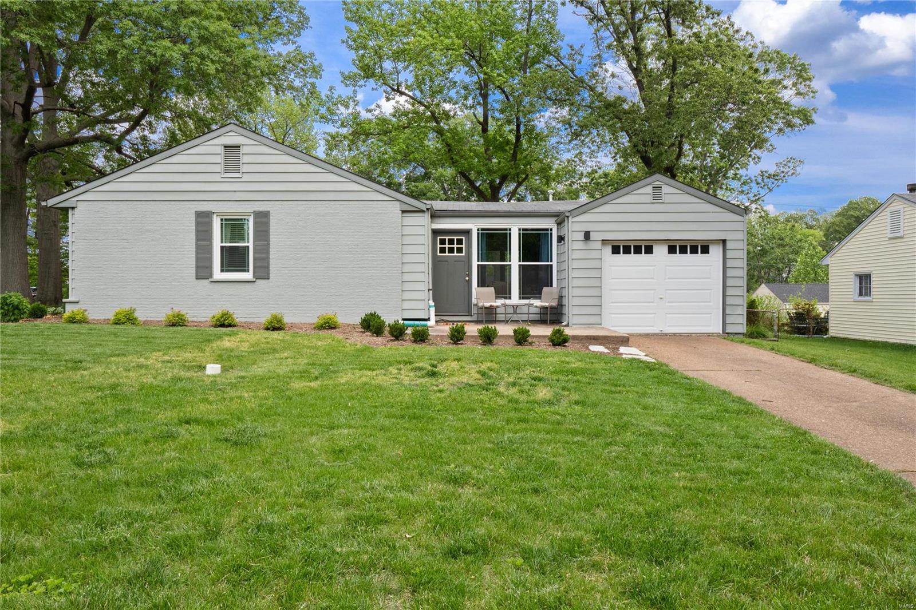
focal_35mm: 26
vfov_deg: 49.5
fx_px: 661
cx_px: 458
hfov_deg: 69.4
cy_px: 305
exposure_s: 1/160
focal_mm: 13
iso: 400
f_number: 8
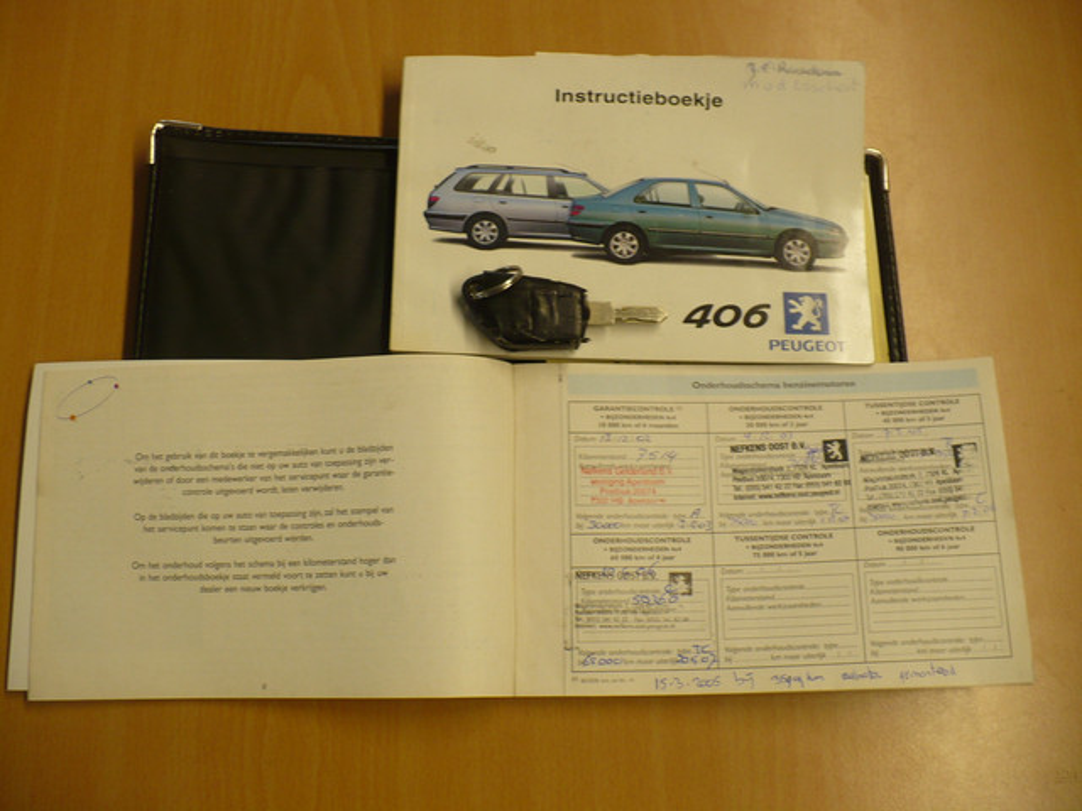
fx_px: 1157
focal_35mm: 37
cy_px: 406
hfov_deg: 50.1
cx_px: 541
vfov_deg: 38.7
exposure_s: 1/30
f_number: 2.8
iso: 100
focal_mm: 6.1
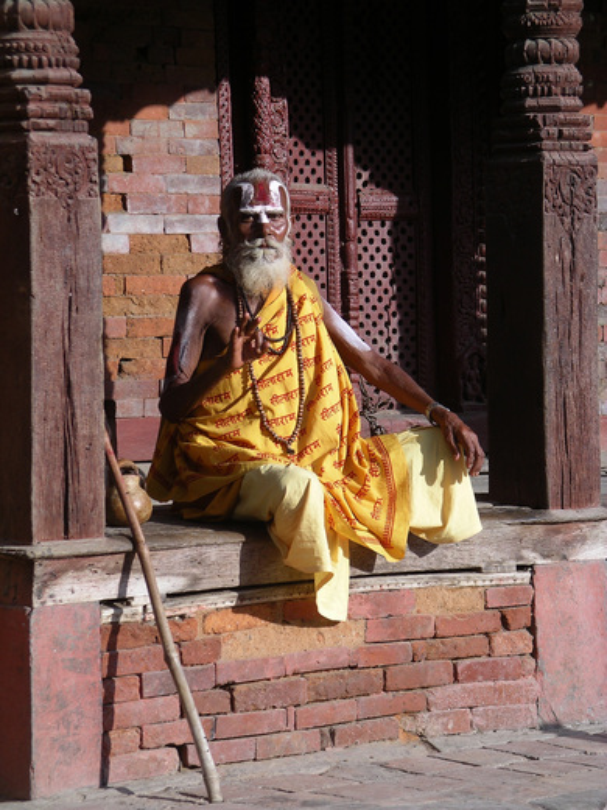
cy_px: 405
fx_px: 3647
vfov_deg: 12.7
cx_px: 304
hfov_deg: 9.5
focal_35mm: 156
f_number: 5
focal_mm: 32.5
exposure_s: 1/386
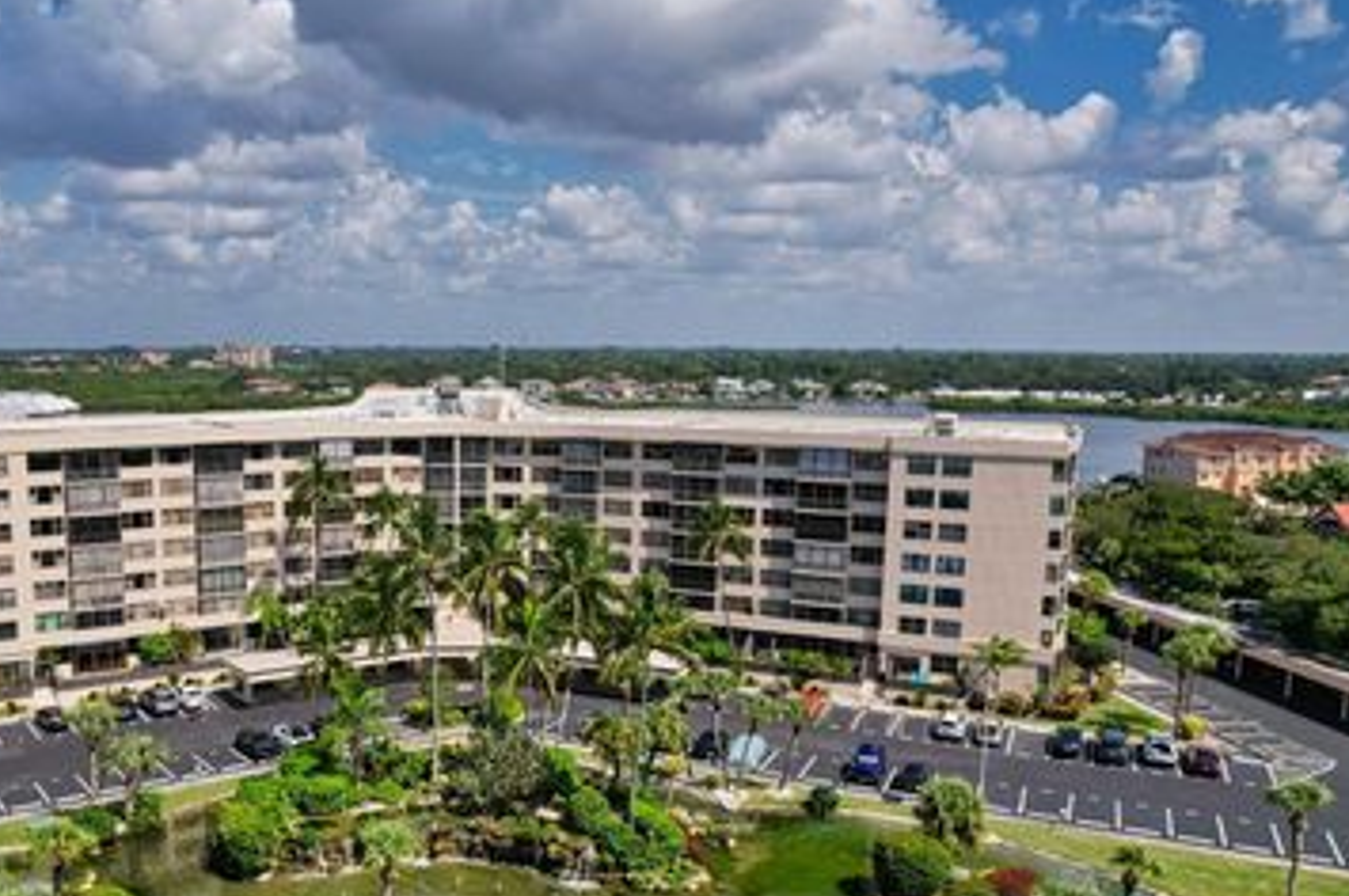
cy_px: 530
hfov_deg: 59.1
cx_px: 464
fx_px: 1161
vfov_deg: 42.1
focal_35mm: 31
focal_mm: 8.4
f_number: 2.8
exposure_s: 1/200
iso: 100
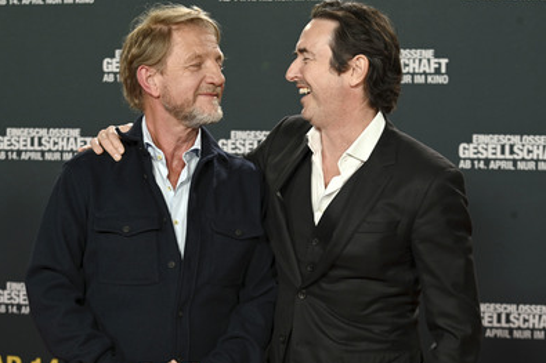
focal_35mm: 80
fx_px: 1213
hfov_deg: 25.4
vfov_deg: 17.0
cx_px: 241
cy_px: 204
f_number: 4.8
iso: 2200
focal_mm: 70
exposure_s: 1/350
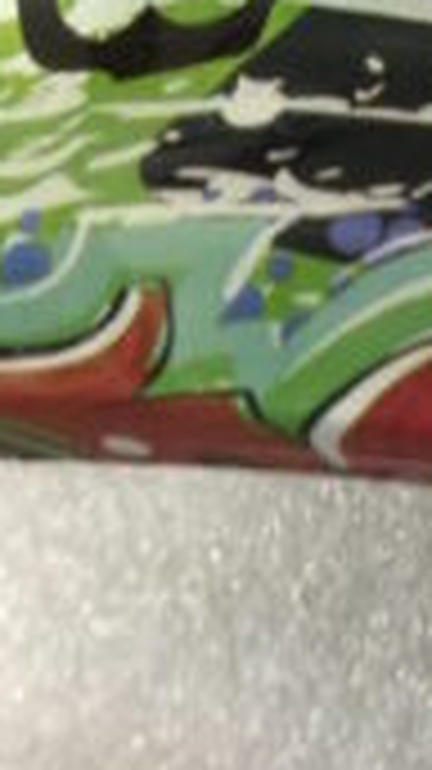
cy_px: -392
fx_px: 3426
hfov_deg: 7.1
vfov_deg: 12.2
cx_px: 562
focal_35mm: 168
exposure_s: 1/20
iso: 125
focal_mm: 4.13
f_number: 2.4
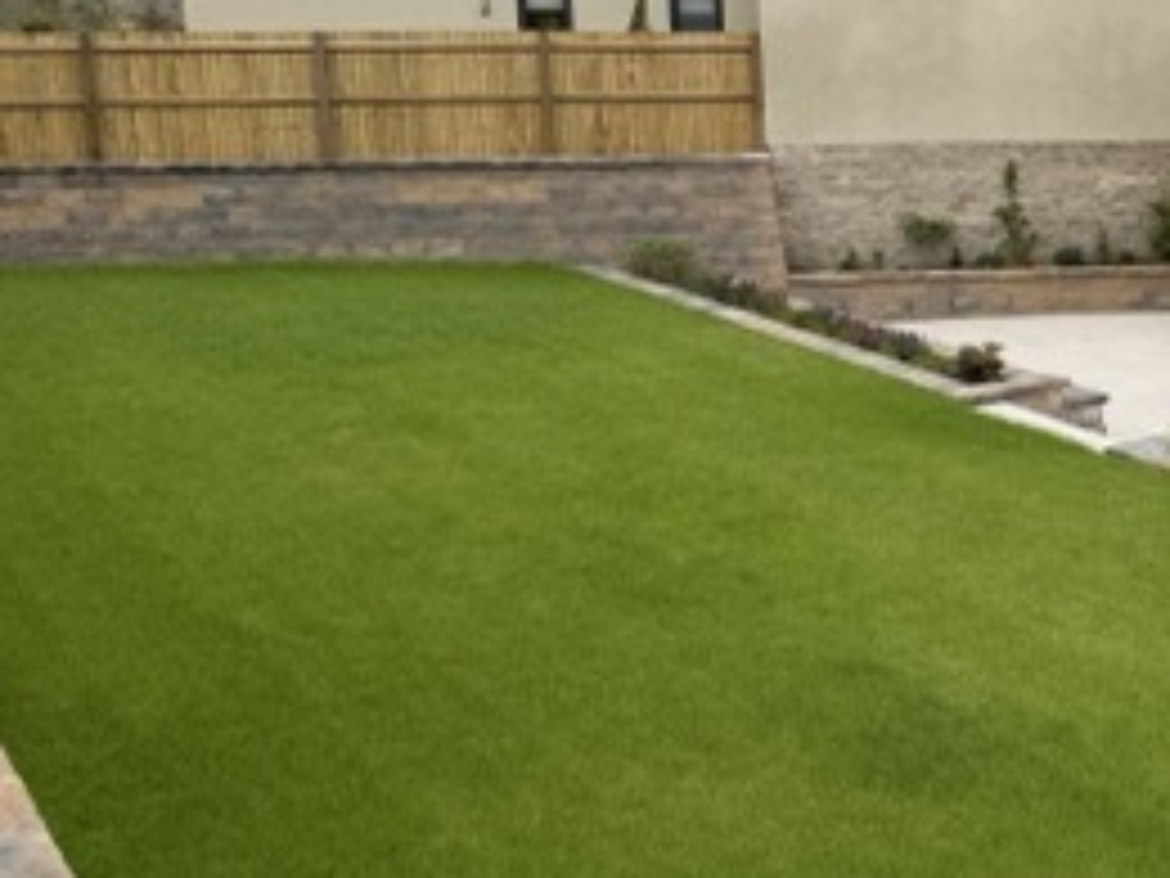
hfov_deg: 29.7
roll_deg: -0.8
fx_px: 1994
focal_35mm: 59
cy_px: 311
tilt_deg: -9.6
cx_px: 1260
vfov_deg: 24.7
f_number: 1.78
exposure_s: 1/2445
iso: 80
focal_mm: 6.76
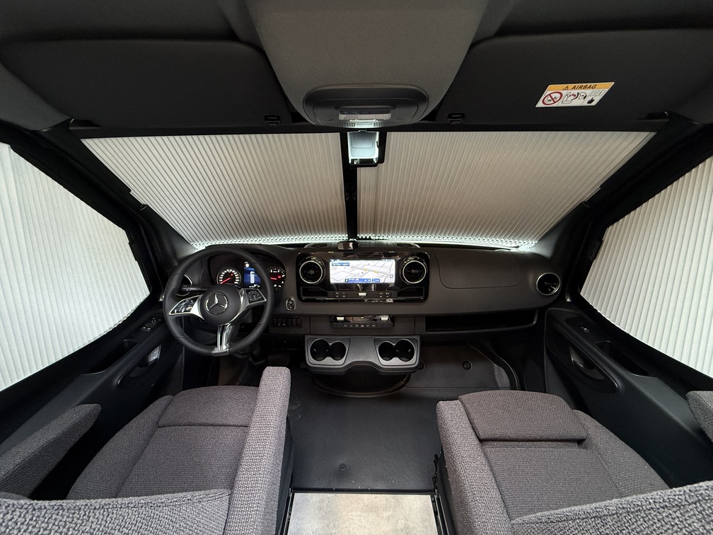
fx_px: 288
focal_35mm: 14
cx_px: 356
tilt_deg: -27.2
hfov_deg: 102.1
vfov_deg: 85.7
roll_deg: +0.4
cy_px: 268
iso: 400
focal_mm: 2.22
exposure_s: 1/60
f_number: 2.2
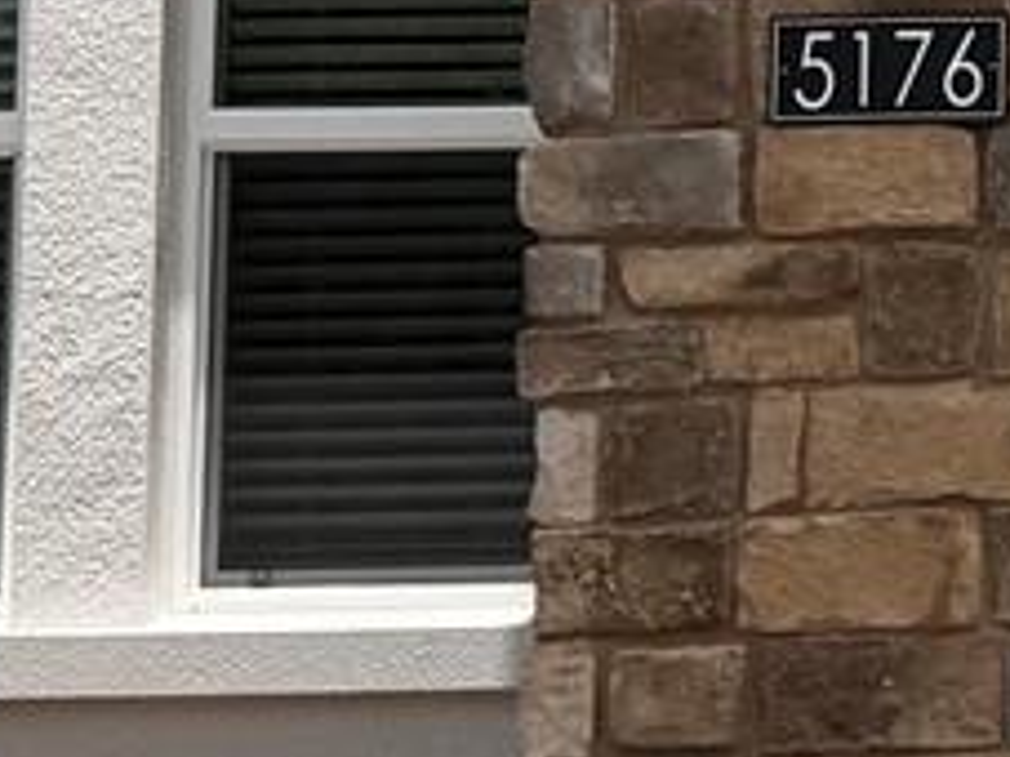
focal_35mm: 169
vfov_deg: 8.7
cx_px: 1927
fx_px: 4928
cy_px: -169
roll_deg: +1.5
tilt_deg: +6.0
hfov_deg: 10.8
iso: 80
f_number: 1.78
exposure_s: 1/4405
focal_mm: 6.76
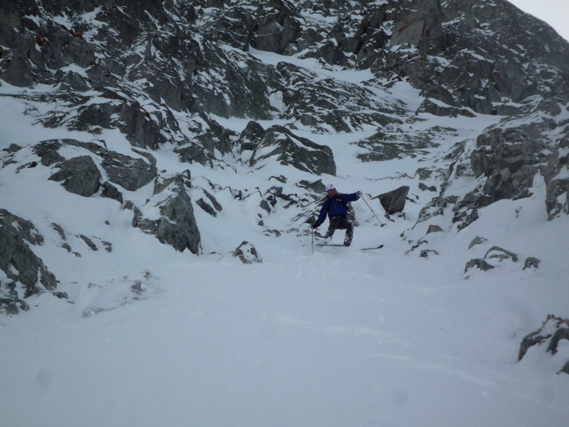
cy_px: 214
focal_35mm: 100
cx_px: 284
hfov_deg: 19.6
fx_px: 1644
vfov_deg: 14.8
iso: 100
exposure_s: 1/800
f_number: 7.1
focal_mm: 17.6
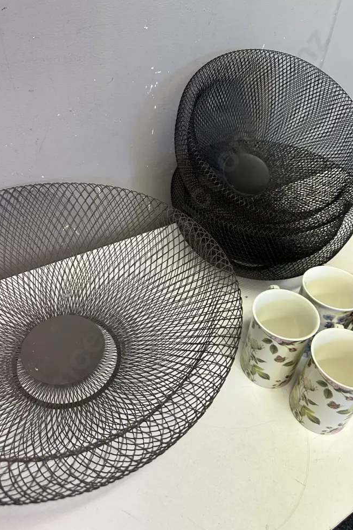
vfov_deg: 69.4
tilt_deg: -41.3
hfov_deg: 49.4
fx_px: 383
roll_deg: -2.4
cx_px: 157
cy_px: 256
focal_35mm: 26
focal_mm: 6.86
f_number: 1.78
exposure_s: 1/100
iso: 125
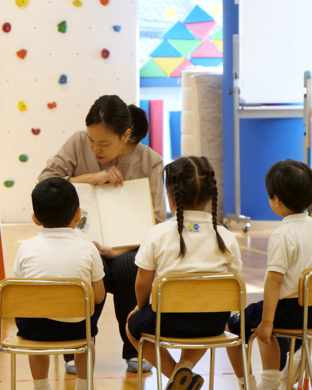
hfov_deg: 7.7
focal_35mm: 201
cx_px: 101
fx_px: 2319
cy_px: 195
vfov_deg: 9.6
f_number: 5.4
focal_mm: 77
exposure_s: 1/100
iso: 2000
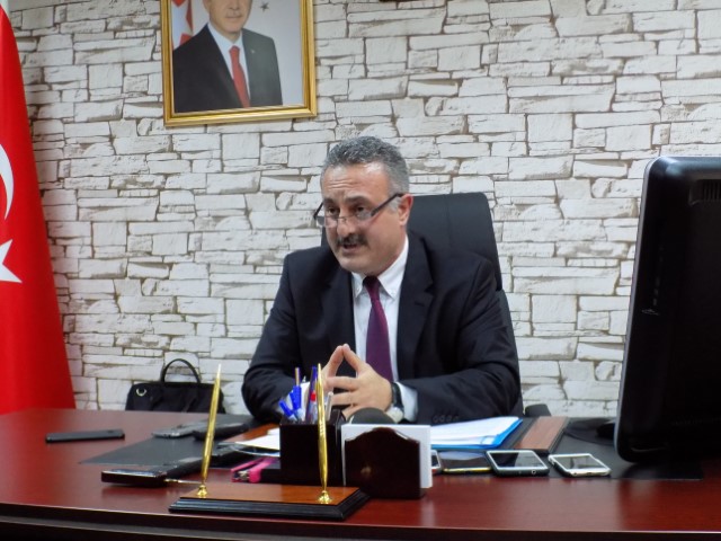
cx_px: 360
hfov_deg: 41.2
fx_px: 958
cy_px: 270
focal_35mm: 46
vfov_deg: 31.5
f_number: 3.7
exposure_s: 1/20
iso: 400
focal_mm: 8.1
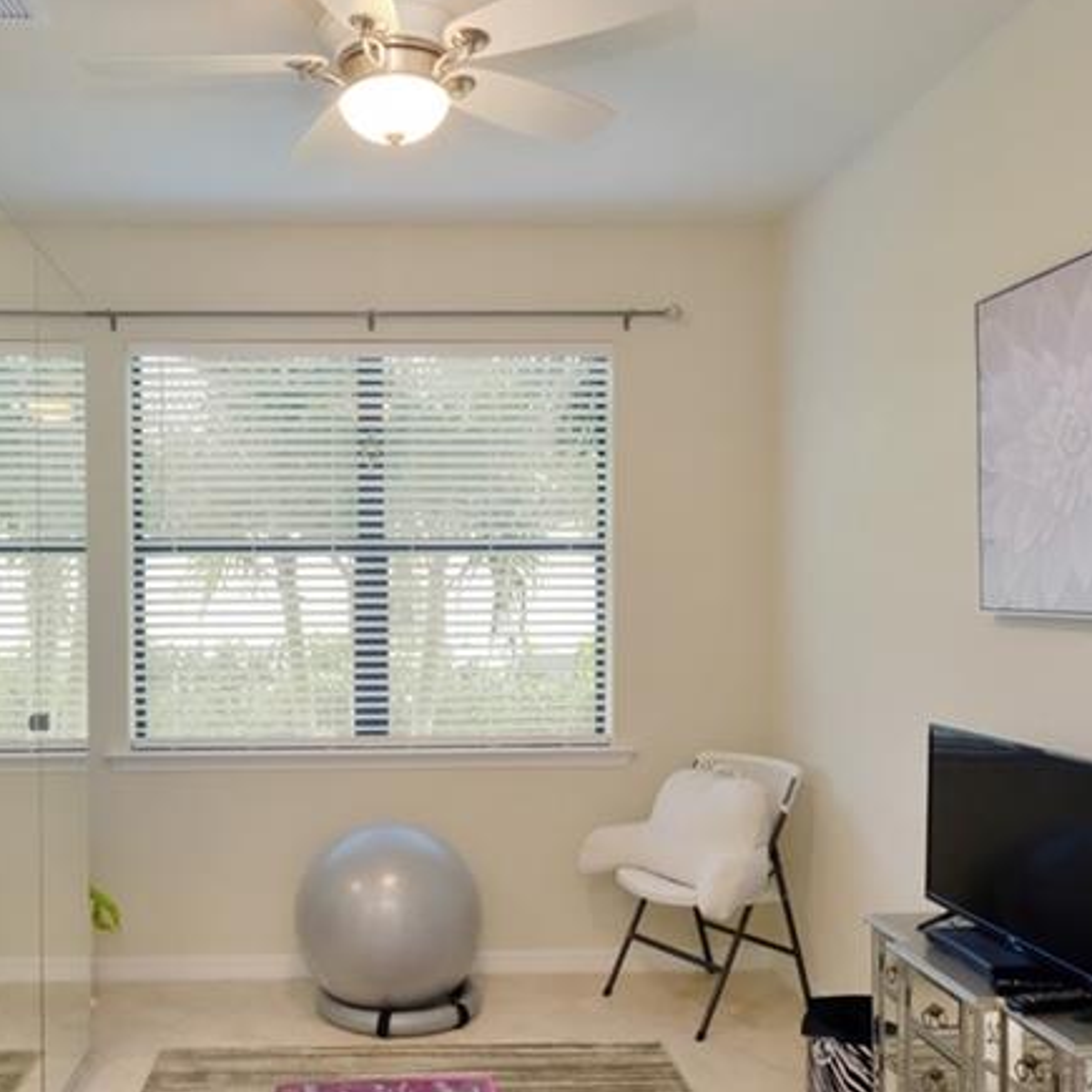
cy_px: 625
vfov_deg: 53.8
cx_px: 392
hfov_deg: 53.3
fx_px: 1071
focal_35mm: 30
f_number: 11
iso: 3200
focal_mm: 10
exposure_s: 1/5.3
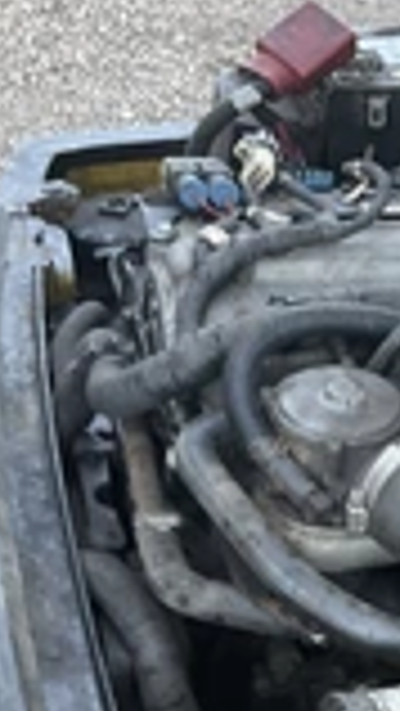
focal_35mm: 80
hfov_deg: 13.7
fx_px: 1507
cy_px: 346
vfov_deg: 26.5
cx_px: 701
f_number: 1.8
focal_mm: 3
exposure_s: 1/122
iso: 50
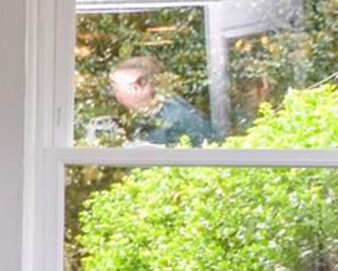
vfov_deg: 12.1
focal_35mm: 127
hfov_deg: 10.5
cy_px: 181
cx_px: -680
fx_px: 1271
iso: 450
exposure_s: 1/125
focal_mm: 12
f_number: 5.6
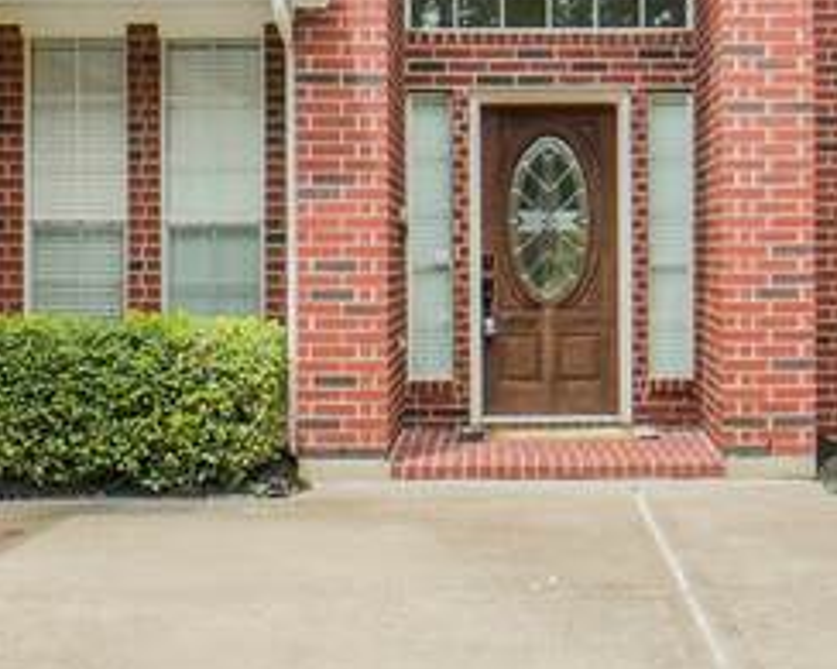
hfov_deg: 27.4
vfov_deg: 22.1
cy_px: 230
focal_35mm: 69
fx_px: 1709
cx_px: 545
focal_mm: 14
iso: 500
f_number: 10
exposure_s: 1/500
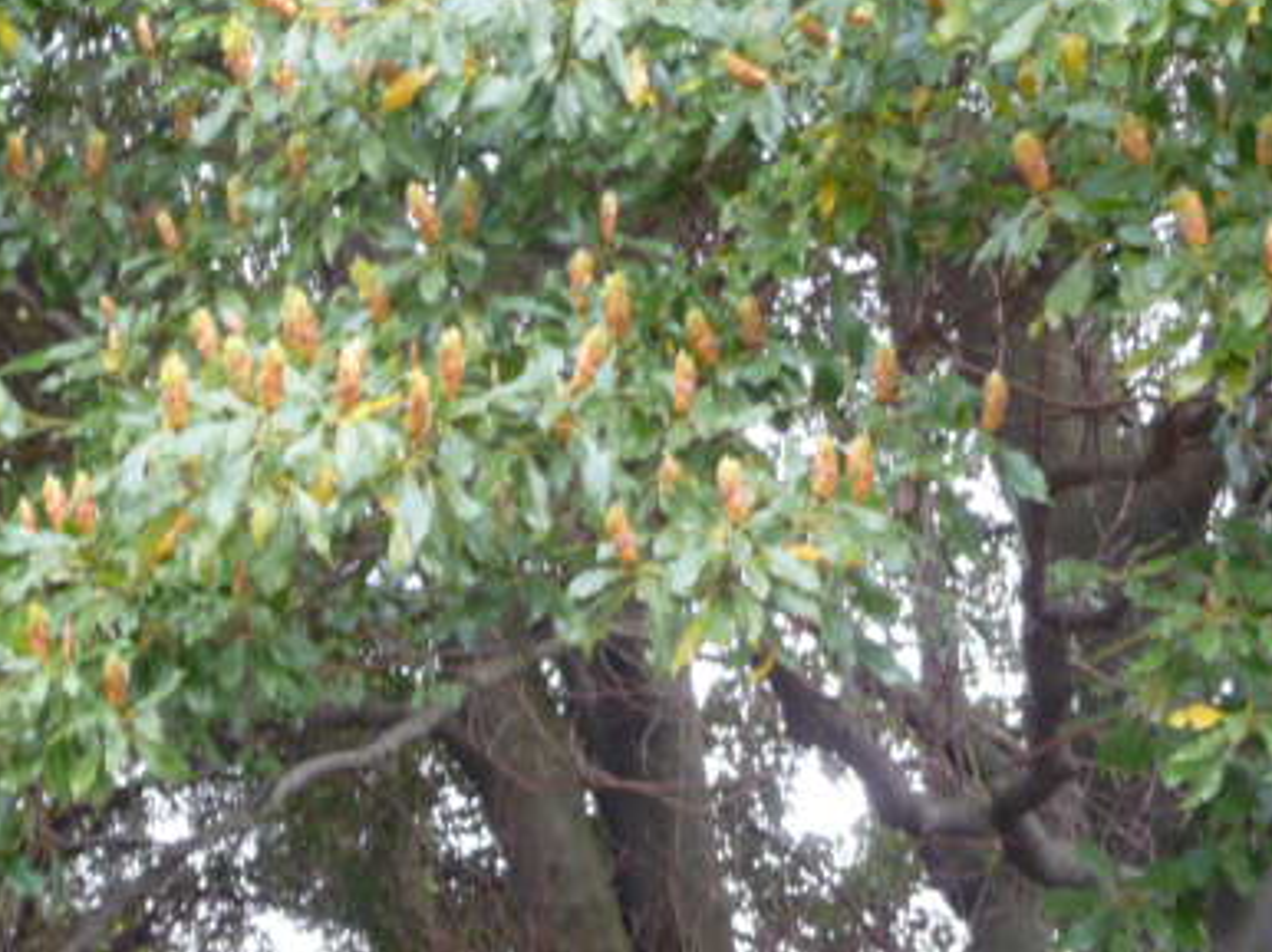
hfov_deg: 23.4
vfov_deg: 17.7
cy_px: 244
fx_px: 3048
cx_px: 359
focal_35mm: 83
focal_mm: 5
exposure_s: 1/30
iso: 100
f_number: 3.4
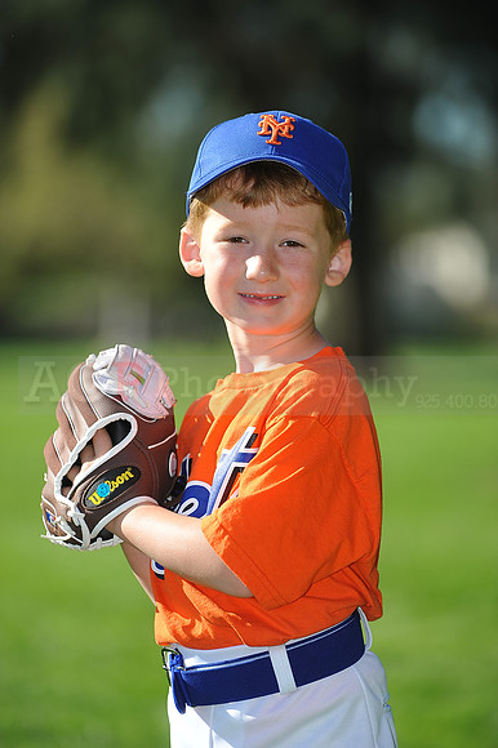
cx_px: 249
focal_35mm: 200
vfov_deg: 10.3
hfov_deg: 6.9
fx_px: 4155
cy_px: 374
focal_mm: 200
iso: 200
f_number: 4.5
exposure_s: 1/1000
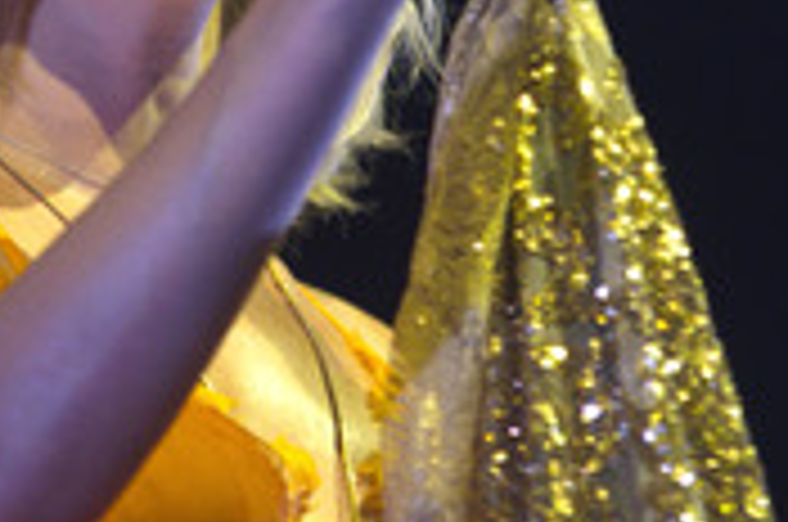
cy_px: 50
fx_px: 7319
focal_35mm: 335
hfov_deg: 6.2
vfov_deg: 4.1
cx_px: 308
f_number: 2.8
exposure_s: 1/160
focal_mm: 130
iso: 1600
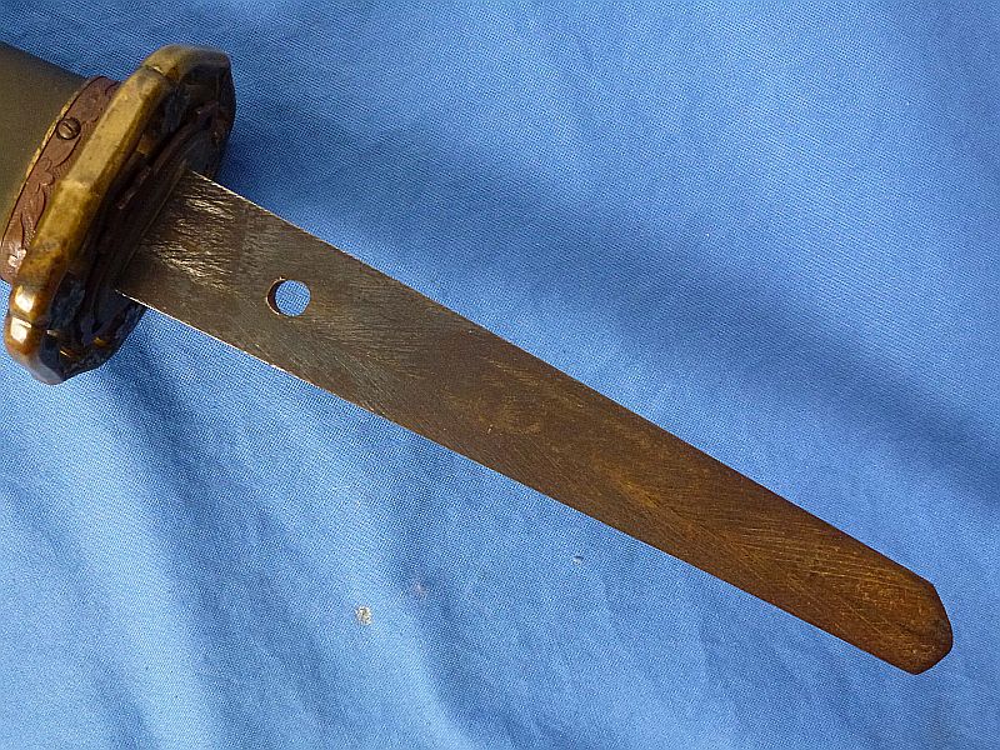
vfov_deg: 37.7
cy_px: 375
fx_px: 1098
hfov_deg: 49.0
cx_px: 500
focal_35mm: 38
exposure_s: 1/60
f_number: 3.8
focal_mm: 6.8
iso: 400
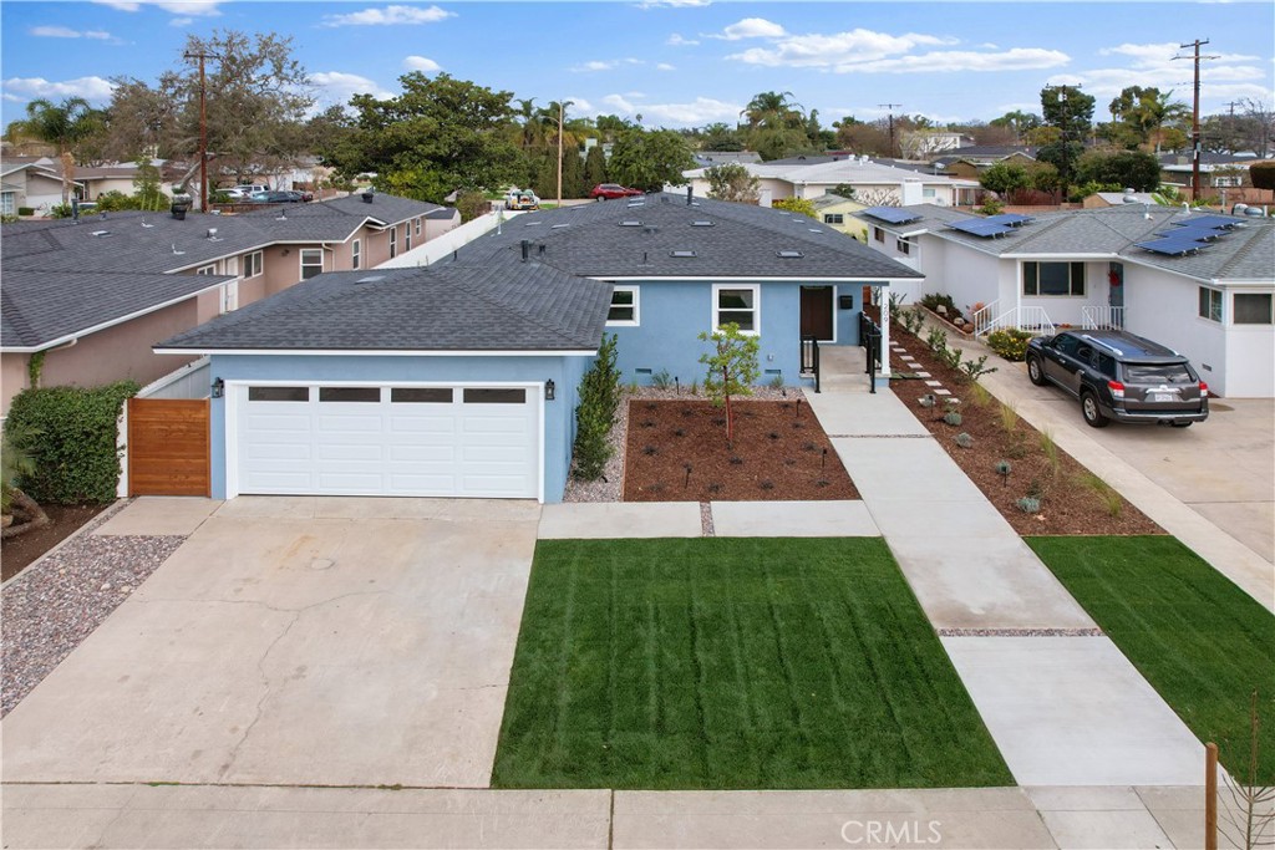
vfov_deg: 57.2
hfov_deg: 78.6
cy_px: 425
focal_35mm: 22
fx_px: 779
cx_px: 638
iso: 130
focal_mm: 8.38
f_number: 2.8
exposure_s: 1/2000
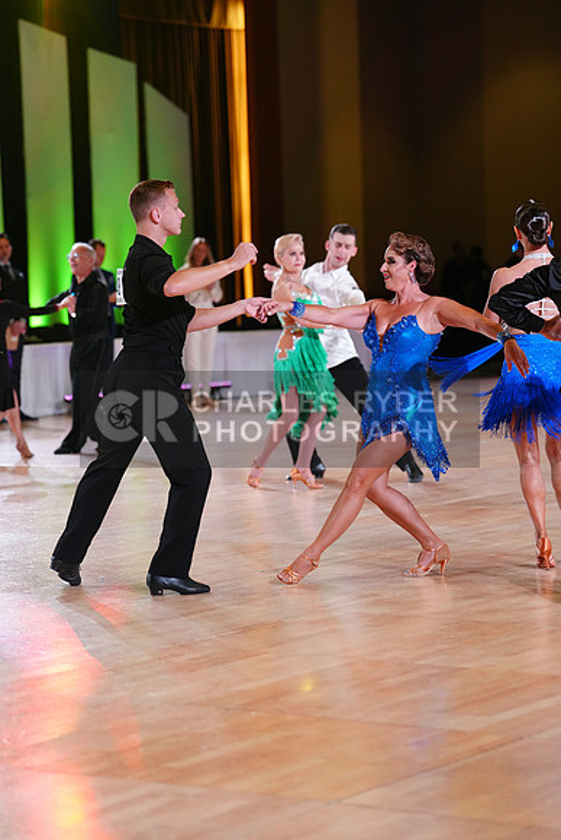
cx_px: 280
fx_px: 2453
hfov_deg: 13.0
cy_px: 420
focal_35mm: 105
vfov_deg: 19.5
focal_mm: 105
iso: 2000
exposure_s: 1/400
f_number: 2.8
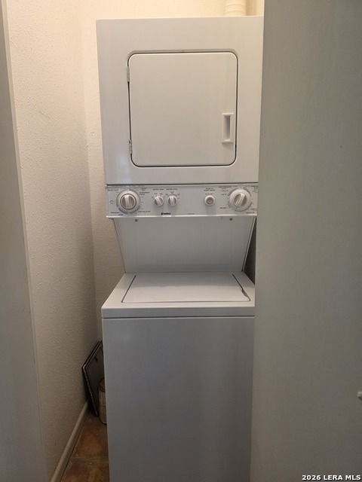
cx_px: 181
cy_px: 241
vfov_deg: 73.9
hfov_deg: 58.9
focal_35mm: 23
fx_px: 321
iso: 250
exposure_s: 1/120
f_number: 1.7
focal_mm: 6.3
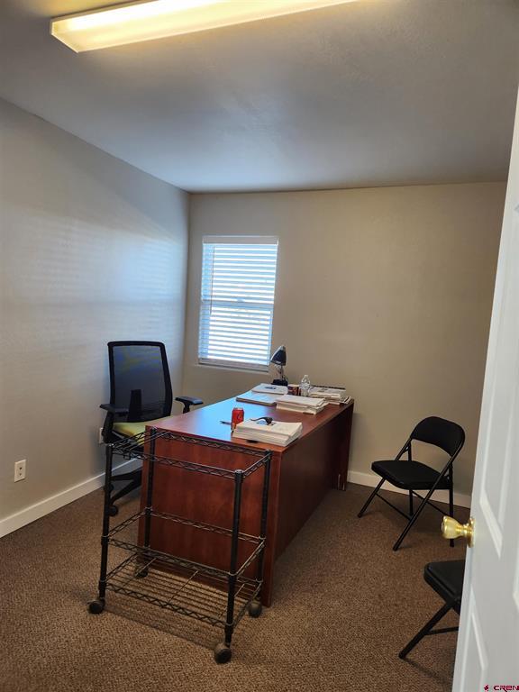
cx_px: 260
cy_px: 346
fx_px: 460
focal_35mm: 23
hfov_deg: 58.9
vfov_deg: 73.9
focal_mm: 5.4
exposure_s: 1/120
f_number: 1.8
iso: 160
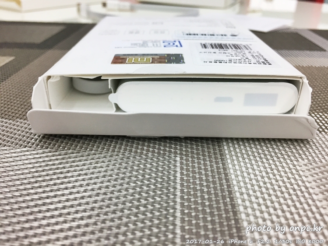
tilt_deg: -29.7
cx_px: 164
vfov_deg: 48.2
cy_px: 123
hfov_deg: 61.7
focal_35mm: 29
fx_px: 275
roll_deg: +0.3
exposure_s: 1/30
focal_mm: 4.15
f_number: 2.2
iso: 40
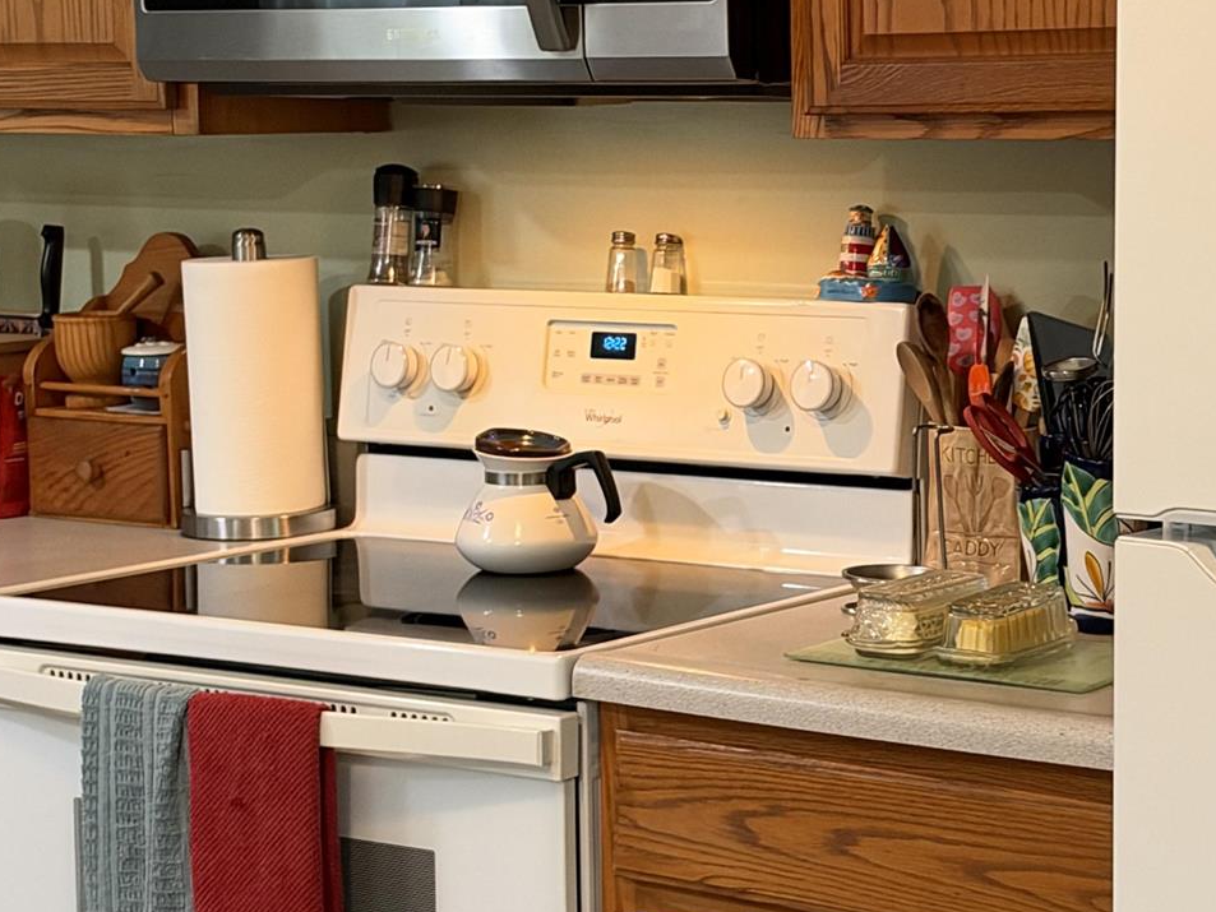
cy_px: 436
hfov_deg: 22.3
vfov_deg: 17.0
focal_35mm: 87
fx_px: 3057
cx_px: 902
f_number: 1.8
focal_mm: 6.93
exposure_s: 1/60
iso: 320
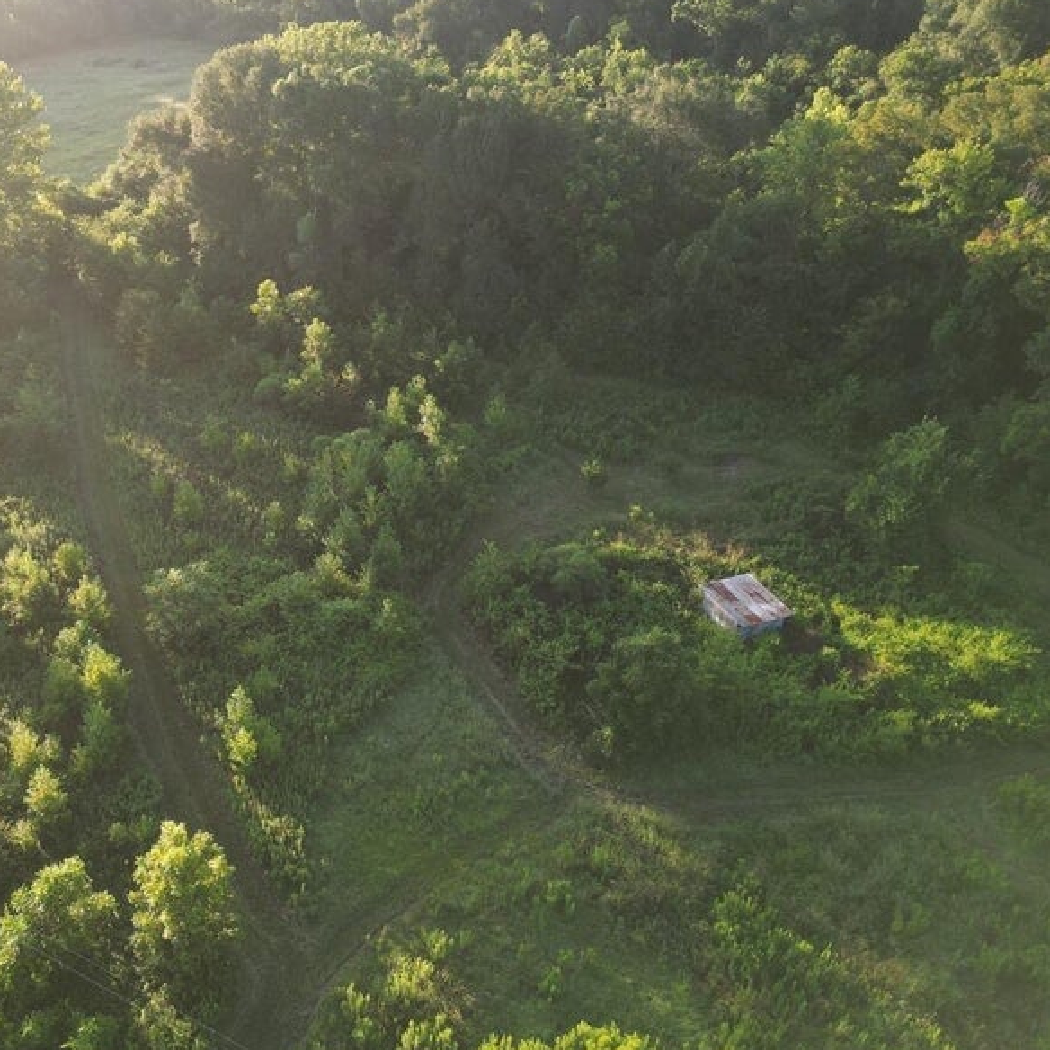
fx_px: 1064
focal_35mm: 31
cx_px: 296
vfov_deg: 52.5
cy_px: 494
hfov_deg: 50.9
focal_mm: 6.72
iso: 100
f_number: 1.7
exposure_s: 1/320
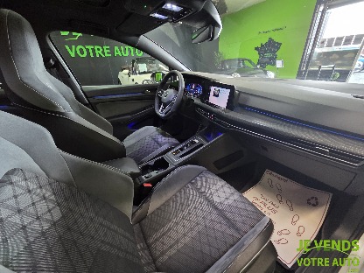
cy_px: 136
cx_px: 182
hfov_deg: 106.2
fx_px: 137
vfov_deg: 89.9
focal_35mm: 13
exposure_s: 1/64.9
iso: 1250
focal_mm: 2.2
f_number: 2.2
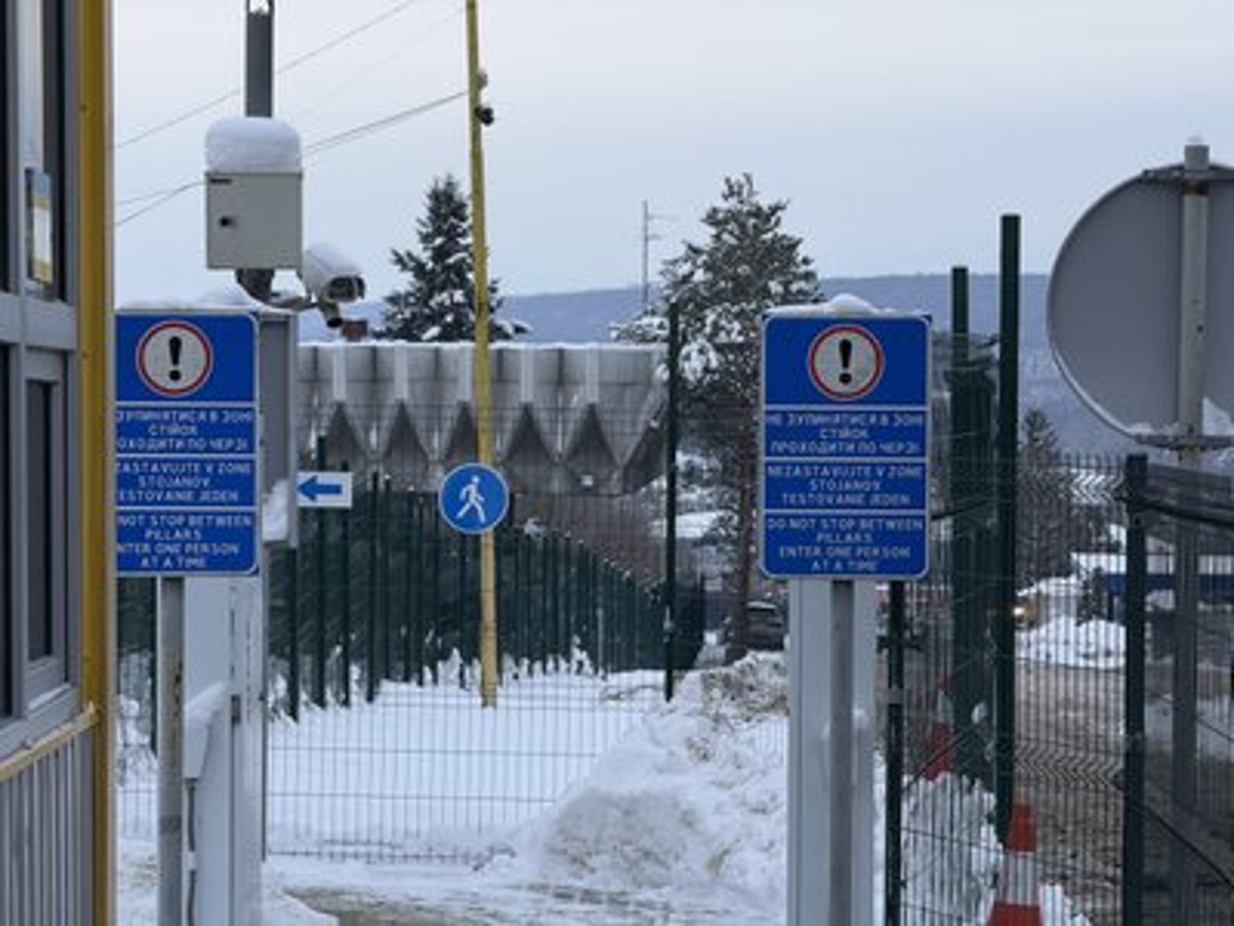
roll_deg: -0.5
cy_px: 463
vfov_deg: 12.3
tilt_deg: -1.0
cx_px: 617
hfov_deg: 16.4
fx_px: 4278
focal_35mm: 120
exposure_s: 1/473
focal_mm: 15.66
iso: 50
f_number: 2.8
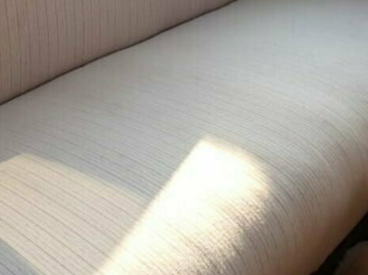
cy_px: 41
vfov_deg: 22.2
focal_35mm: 65
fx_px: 691
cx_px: 81
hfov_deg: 29.3
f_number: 2.8
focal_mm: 4.5
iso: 100
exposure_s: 1/80
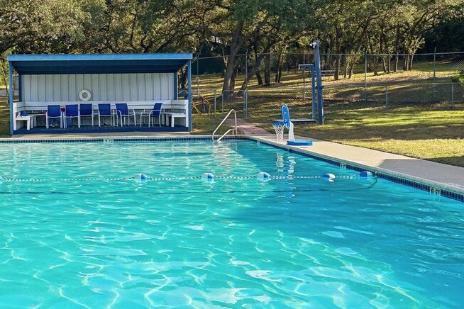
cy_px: 86
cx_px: 110
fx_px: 670
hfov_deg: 37.2
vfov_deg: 25.7
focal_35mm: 52
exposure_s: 1/250
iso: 200
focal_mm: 21
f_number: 8
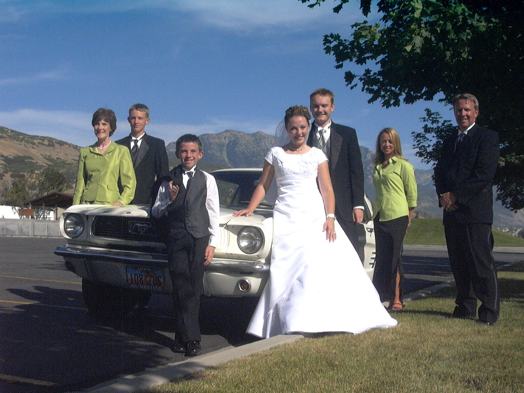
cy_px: 196
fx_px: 742
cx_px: 262
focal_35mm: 49
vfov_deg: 29.7
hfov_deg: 38.9
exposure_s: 1/1047
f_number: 8.95
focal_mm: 7.63
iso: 400
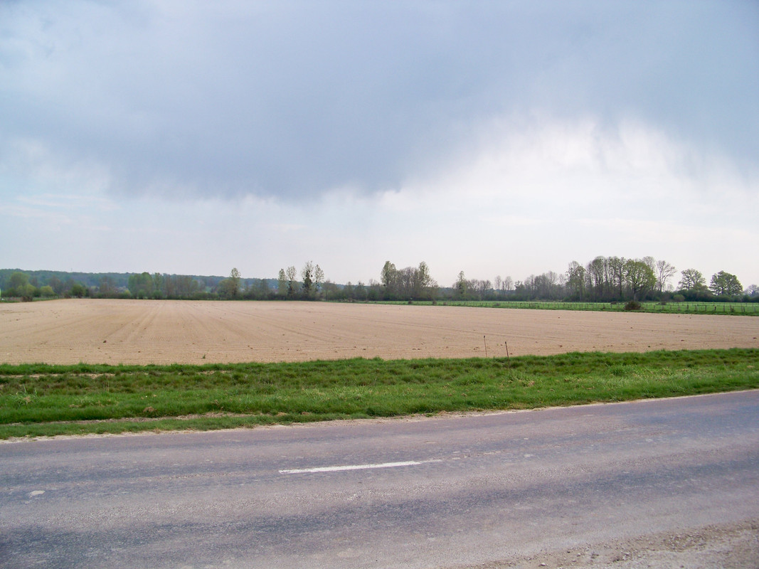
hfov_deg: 55.4
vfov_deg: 42.9
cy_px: 284
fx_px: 723
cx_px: 380
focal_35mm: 33
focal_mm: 5.85
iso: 80
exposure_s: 1/500
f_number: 2.8
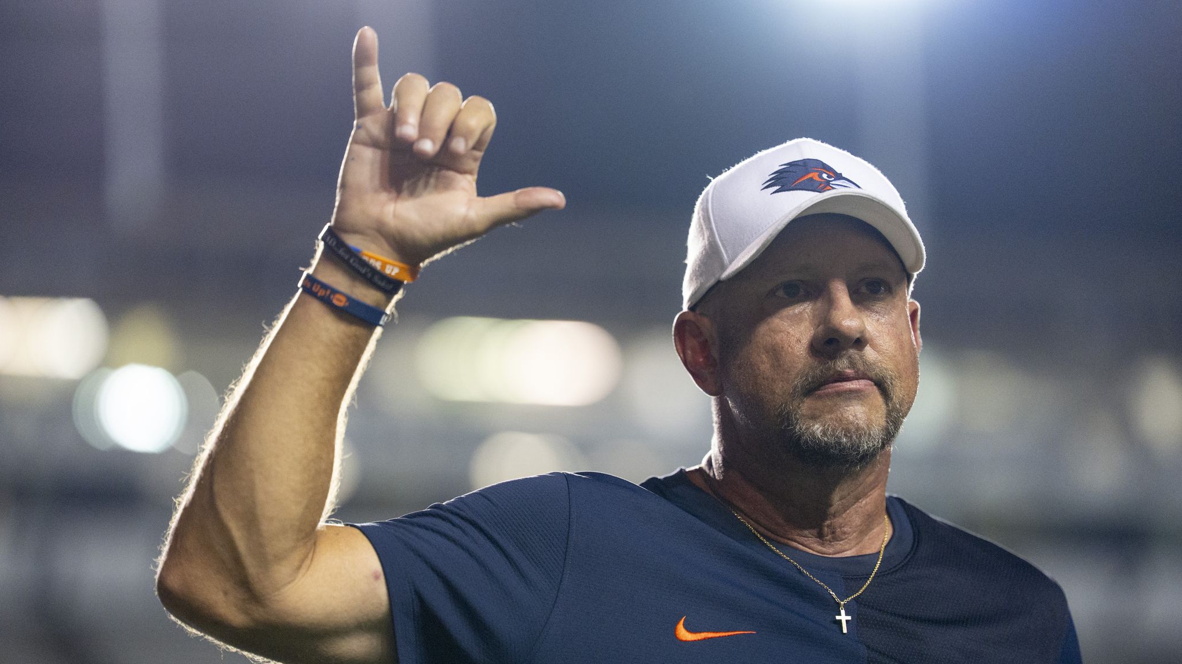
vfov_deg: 7.4
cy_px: 377
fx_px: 5171
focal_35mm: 165
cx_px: 564
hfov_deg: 13.0
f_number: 2
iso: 5000
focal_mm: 150
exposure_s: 1/1250
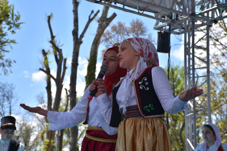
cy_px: 76
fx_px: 586
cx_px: 114
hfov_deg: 21.9
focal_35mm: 93
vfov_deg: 14.7
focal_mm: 62
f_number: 8
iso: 140
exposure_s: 1/500
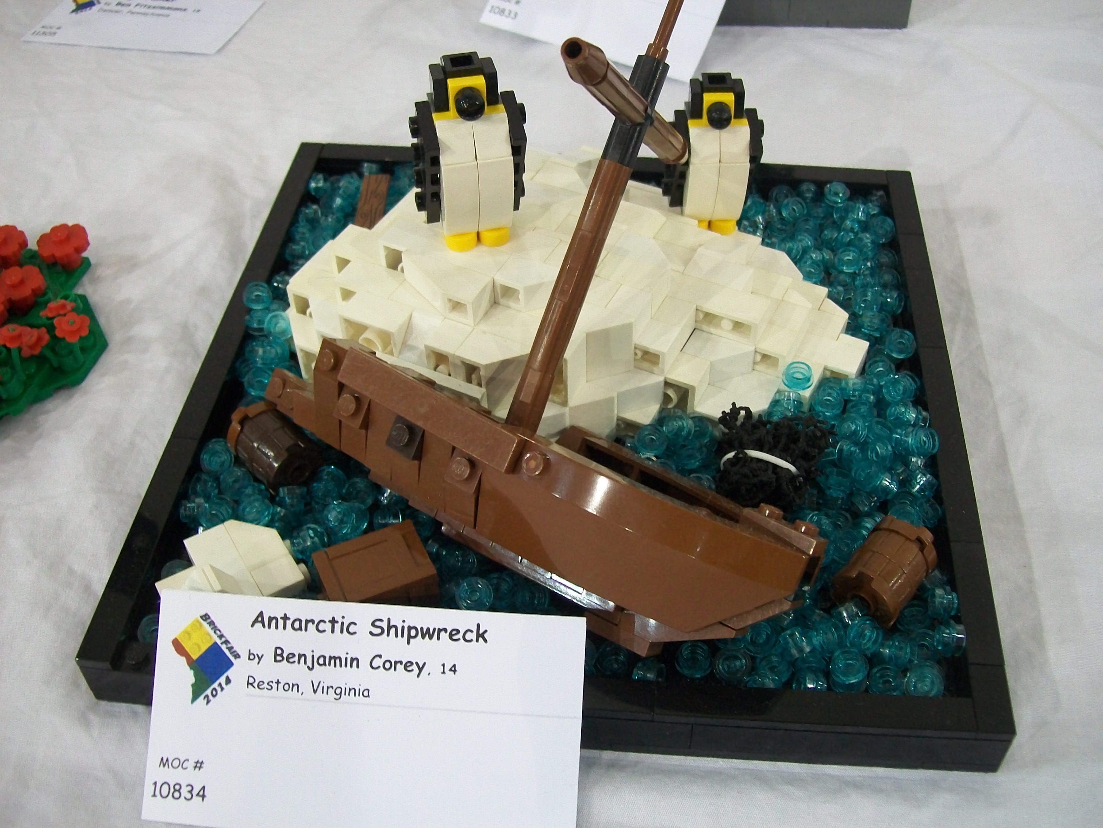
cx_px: 552
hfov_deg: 51.4
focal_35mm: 36
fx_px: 1147
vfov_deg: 39.7
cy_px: 414
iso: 160
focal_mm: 6
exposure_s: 1/15
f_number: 2.7
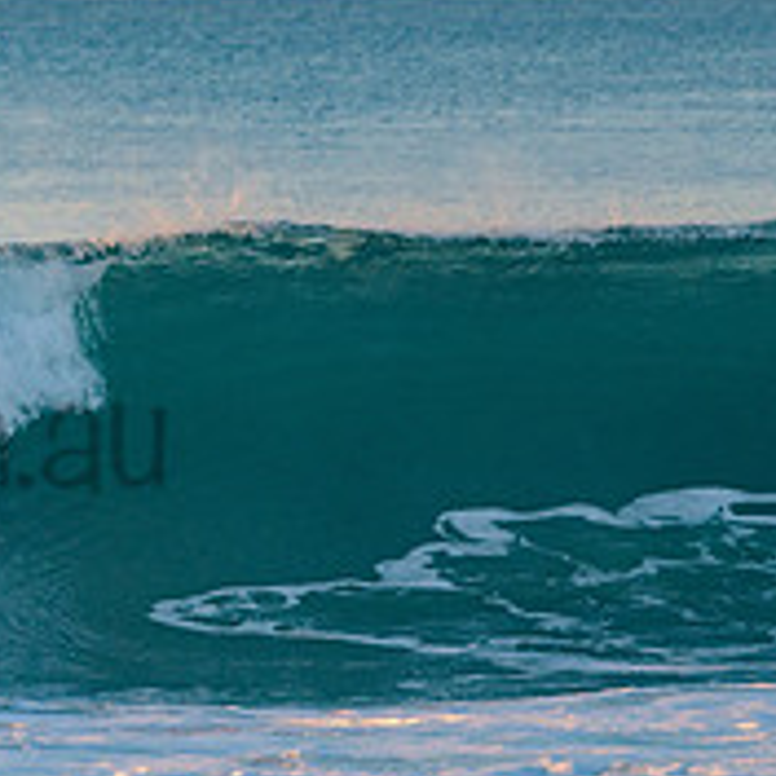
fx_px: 19859
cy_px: 386
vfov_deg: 2.2
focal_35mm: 783
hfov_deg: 2.2
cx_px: -300
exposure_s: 1/400
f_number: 5.6
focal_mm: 280
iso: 220
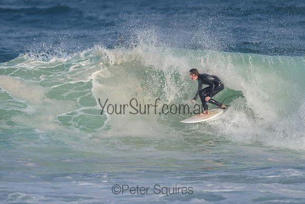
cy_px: 97
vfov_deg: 2.2
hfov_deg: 3.4
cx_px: 186
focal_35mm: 613
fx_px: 5191
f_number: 5.6
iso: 180
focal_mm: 500
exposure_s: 1/2000
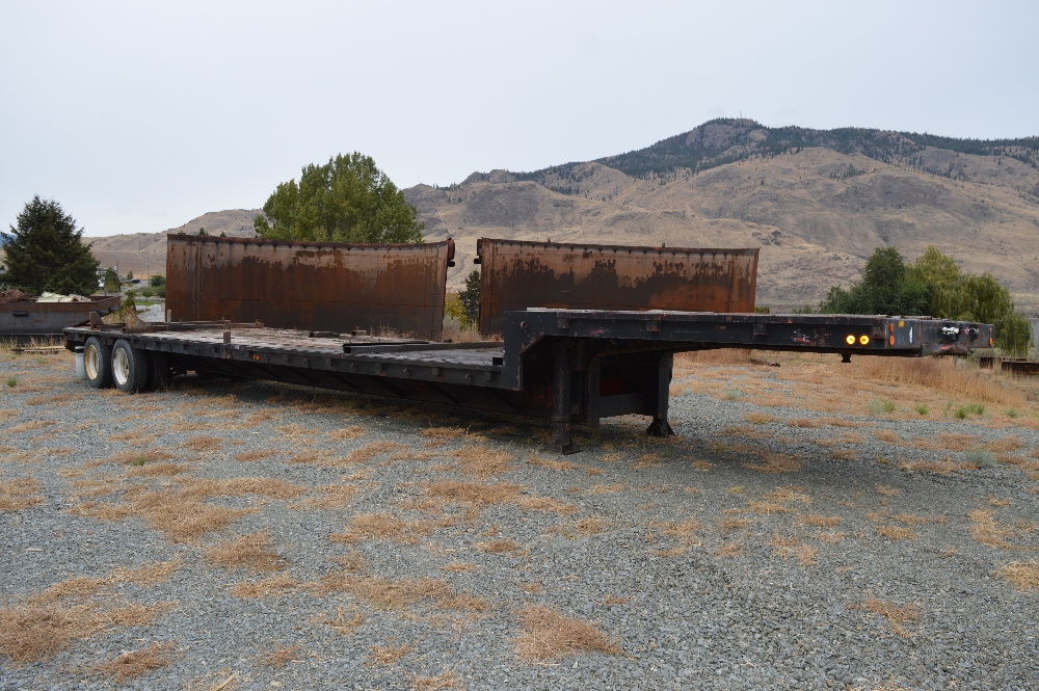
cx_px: 520
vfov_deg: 43.5
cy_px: 346
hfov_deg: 62.0
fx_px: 865
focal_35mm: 30
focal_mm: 20
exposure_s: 1/200
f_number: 6.3
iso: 100
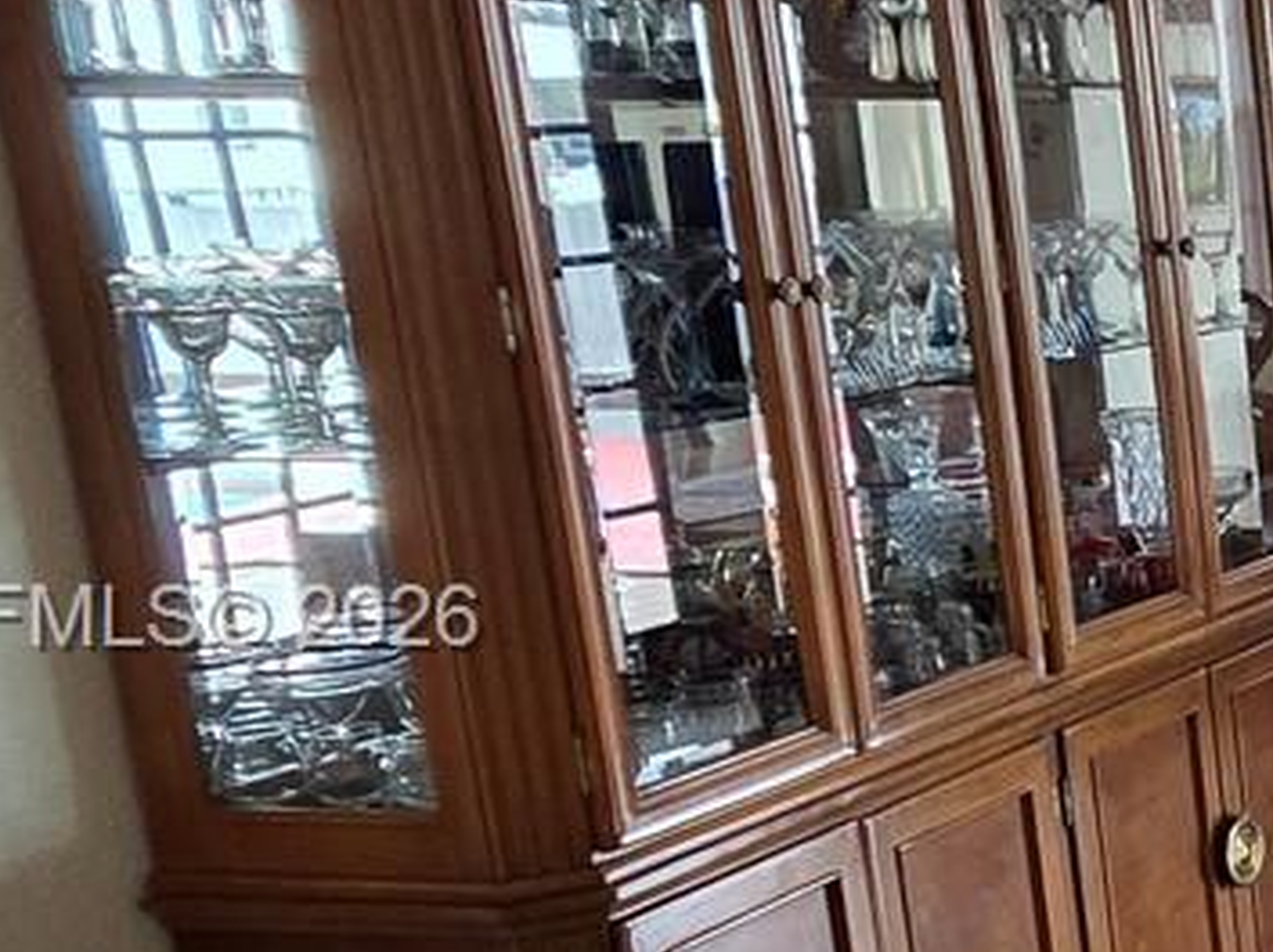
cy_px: 624
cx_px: 2243
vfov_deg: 24.7
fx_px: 2168
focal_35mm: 59
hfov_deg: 21.9
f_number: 2.2
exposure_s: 1/60
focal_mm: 2.2
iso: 200
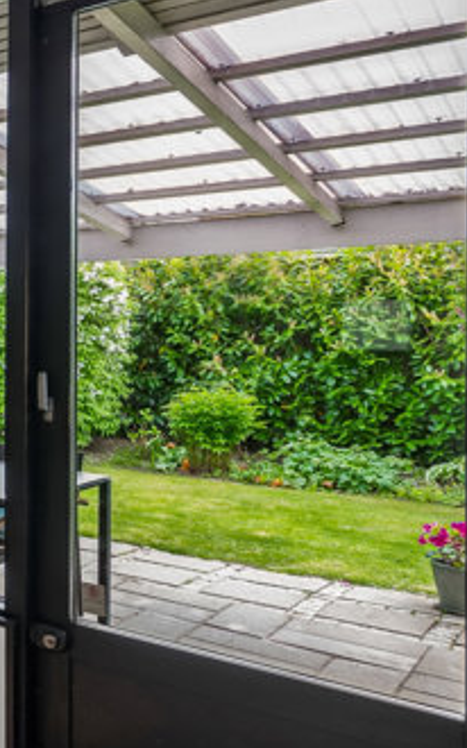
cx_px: -406
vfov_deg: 47.2
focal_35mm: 42
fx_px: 856
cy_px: 346
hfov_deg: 20.2
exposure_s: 1/10
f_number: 10
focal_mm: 17
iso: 200
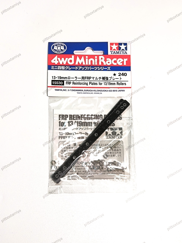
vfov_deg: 38.2
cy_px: 122
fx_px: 351
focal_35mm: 50
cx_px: 91
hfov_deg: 29.1
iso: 200
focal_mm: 6.92
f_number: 1.9
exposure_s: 1/101
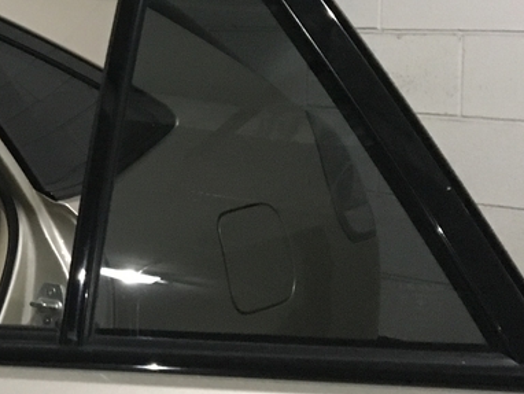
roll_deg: +0.6
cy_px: 85
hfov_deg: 19.6
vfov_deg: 16.2
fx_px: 1378
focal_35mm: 91
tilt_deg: -3.8
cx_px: -188
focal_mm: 4.15
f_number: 2.2
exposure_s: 1/15
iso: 250
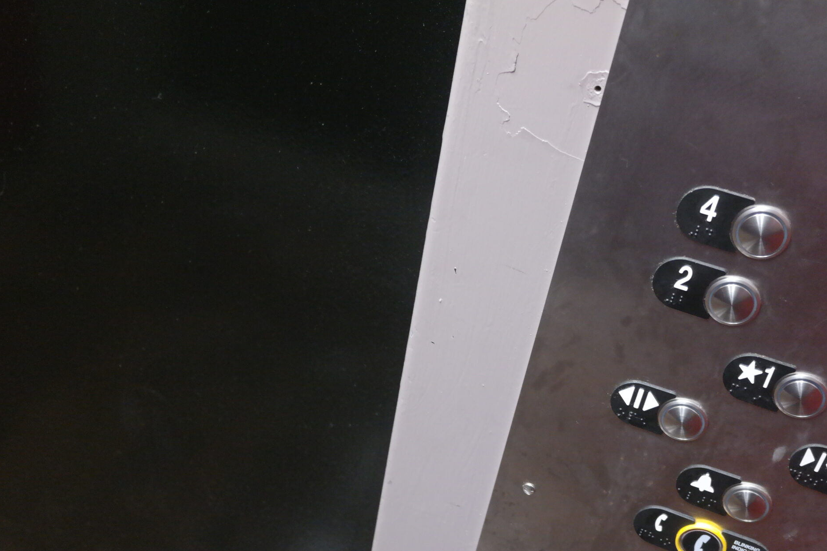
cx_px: 479
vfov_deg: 32.4
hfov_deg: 47.2
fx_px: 942
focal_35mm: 41
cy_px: 369
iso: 1600
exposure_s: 1/40
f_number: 3.5
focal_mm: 20
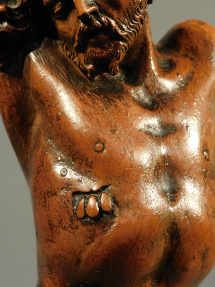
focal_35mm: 81
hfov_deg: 18.2
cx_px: 107
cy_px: 99
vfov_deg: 24.0
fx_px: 671
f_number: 4
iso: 400
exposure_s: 1/25
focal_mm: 9.9
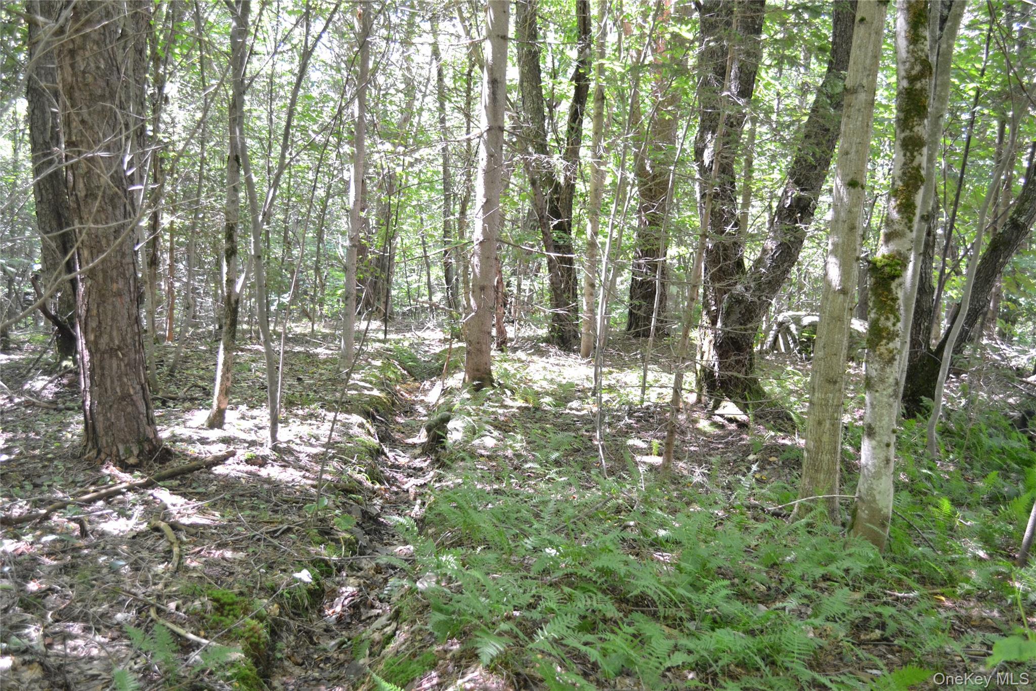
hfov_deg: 49.6
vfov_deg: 34.2
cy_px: 346
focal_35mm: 39
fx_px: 1122
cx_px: 518
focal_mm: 26
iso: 1400
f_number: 4.2
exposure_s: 1/60
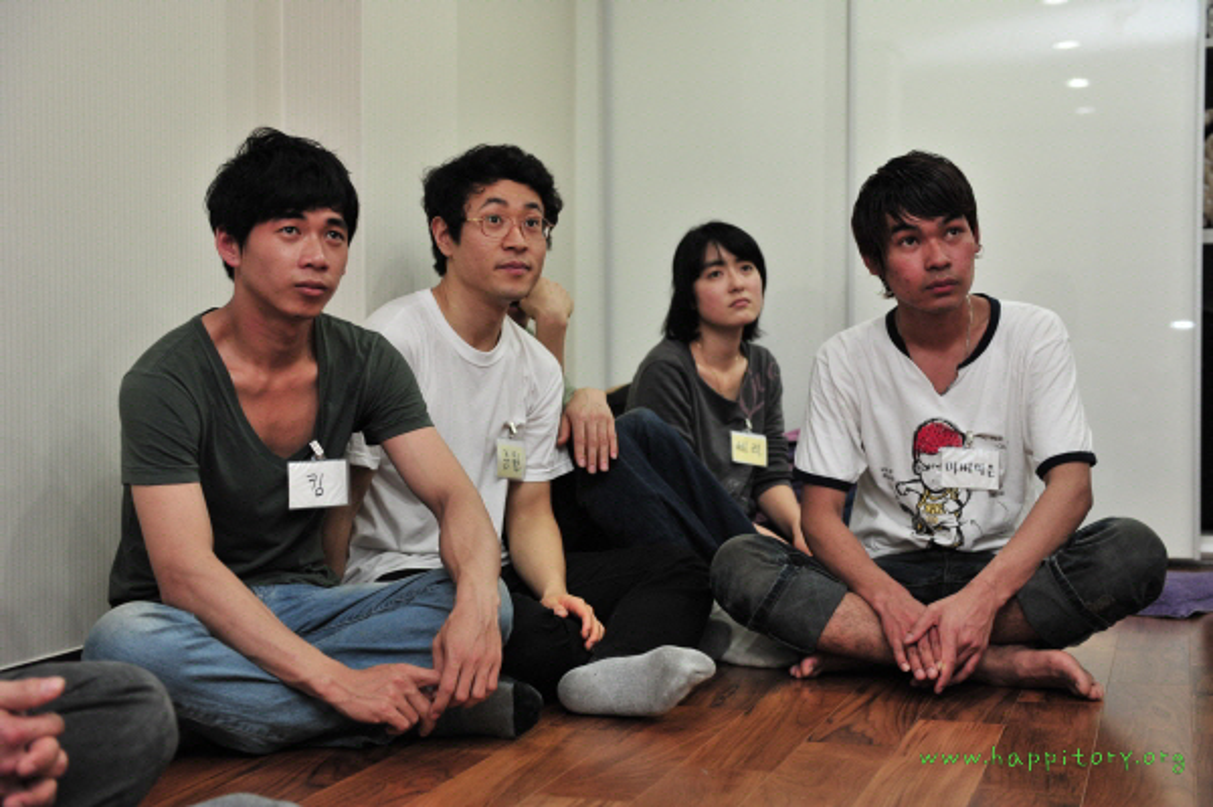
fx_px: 1852
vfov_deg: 24.6
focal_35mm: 55
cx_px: 606
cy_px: 404
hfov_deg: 36.3
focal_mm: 55
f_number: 4
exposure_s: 1/160
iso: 1600
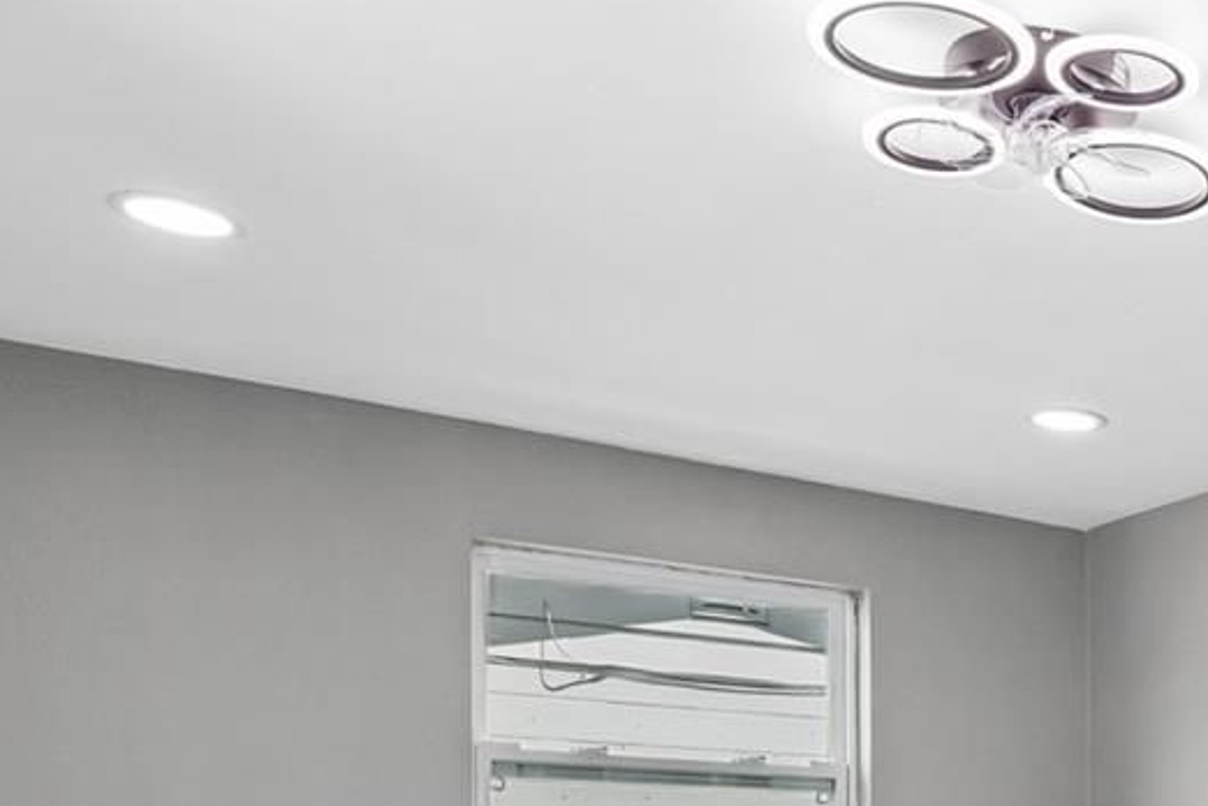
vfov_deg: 27.0
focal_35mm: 46
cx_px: 1402
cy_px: 869
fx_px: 1543
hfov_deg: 35.1
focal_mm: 10
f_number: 7.1
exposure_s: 1/10
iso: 100
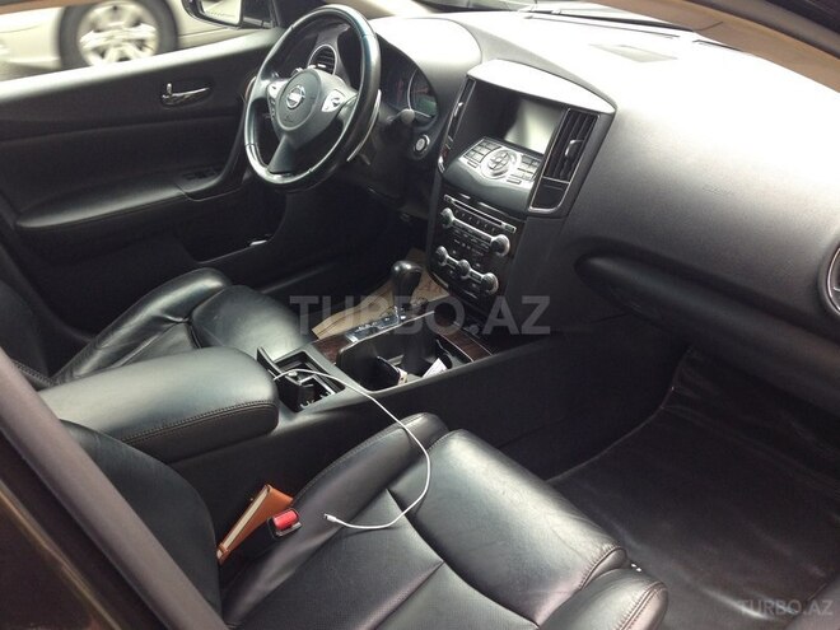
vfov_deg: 42.9
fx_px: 801
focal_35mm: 33
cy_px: 315
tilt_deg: -31.4
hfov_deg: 55.4
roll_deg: +3.8
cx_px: 420
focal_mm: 4.12
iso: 80
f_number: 2.4
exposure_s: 1/120
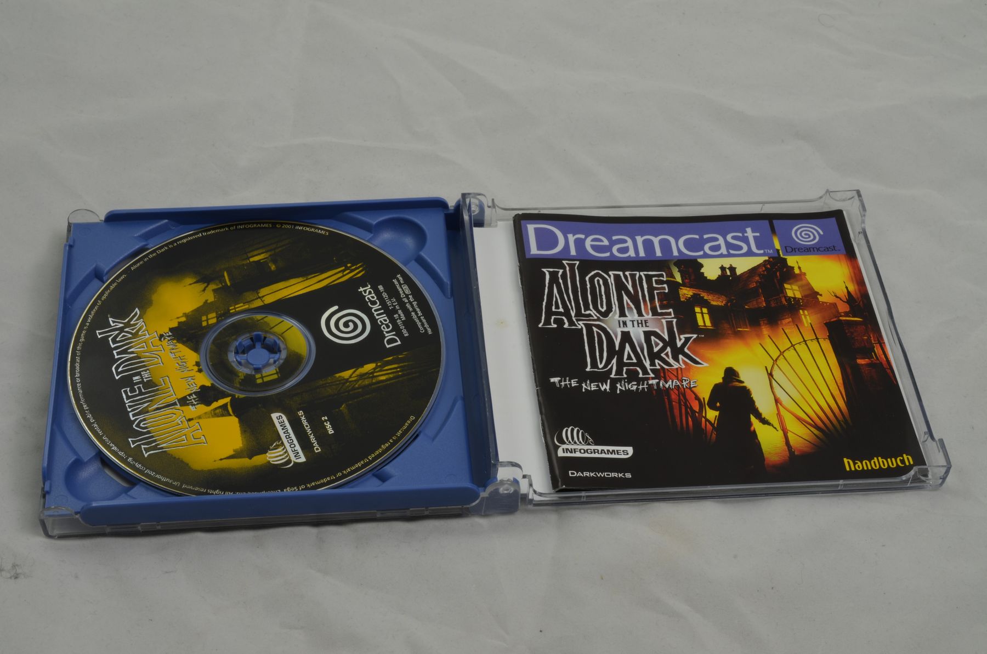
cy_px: 327
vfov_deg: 22.5
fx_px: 1642
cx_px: 494
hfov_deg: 33.5
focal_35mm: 60
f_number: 20
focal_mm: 40
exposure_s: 1/2
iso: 100
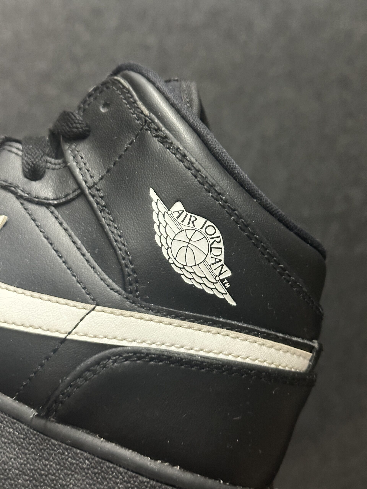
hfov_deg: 30.3
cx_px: 184
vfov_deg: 39.7
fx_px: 679
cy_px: 244
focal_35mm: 48
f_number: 1.78
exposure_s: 1/36
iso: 500
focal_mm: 6.86
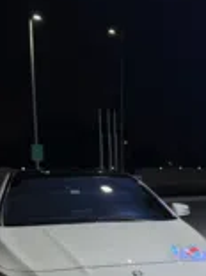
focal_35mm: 62
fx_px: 493
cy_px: 244
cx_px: 117
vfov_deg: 30.0
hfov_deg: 23.6
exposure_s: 1/101
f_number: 1.78
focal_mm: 6.76
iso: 80
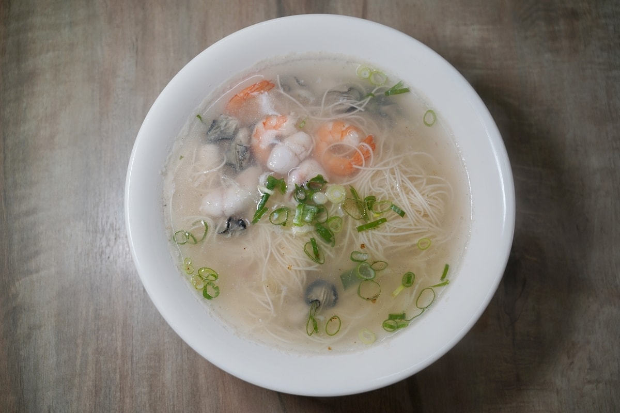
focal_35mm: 32
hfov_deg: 58.7
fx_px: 551
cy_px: 206
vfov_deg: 41.1
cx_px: 310
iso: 160
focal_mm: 32
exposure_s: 1/60
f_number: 4
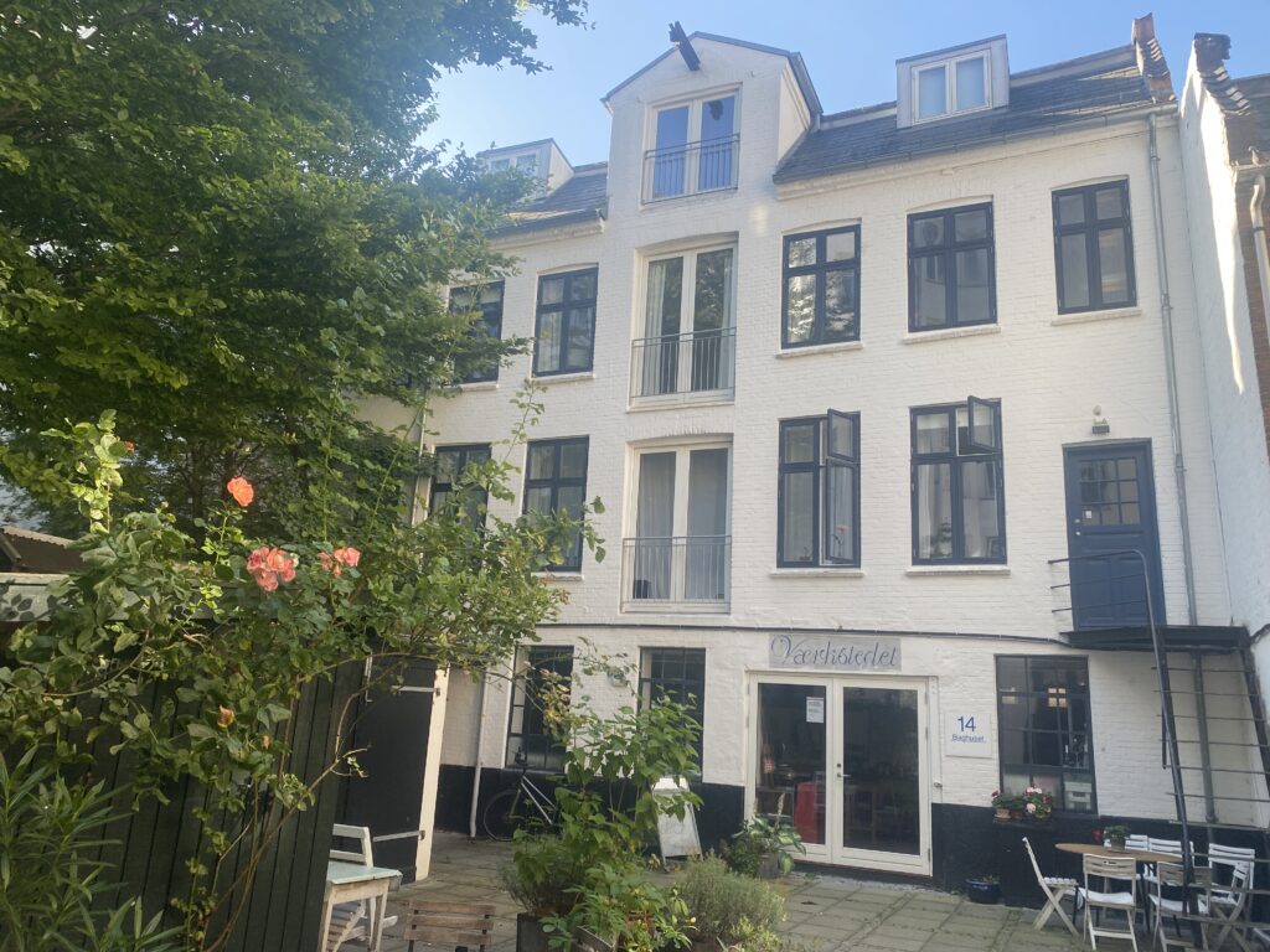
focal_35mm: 26
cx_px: 635
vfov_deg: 53.1
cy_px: 476
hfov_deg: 67.3
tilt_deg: +14.3
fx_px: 954
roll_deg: -4.1
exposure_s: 1/303
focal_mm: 4.25
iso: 32
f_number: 1.8
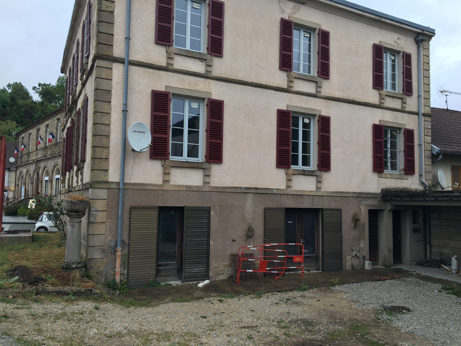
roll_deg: -0.3
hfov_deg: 61.7
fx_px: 386
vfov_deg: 48.2
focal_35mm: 29
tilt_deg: +4.1
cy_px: 173
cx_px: 230
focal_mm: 4.15
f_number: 2.2
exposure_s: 1/323
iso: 25
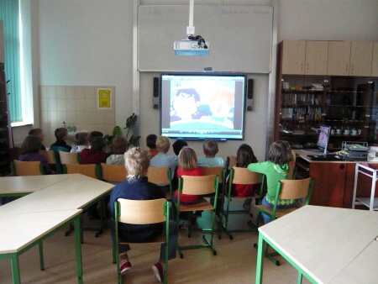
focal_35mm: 28
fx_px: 306
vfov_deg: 49.8
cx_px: 189
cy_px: 142
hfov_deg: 63.4
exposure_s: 1/30
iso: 400
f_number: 2.8
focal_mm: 4.6
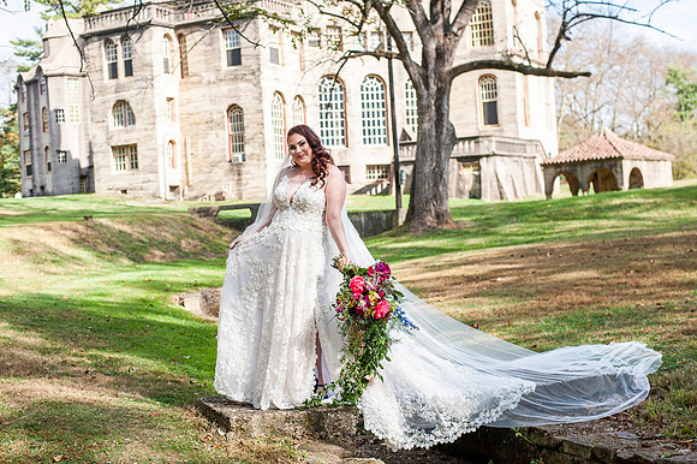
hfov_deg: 38.6
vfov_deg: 26.2
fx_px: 995
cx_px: 339
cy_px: 235
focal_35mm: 51
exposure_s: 1/1250
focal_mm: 50
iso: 400
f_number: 4
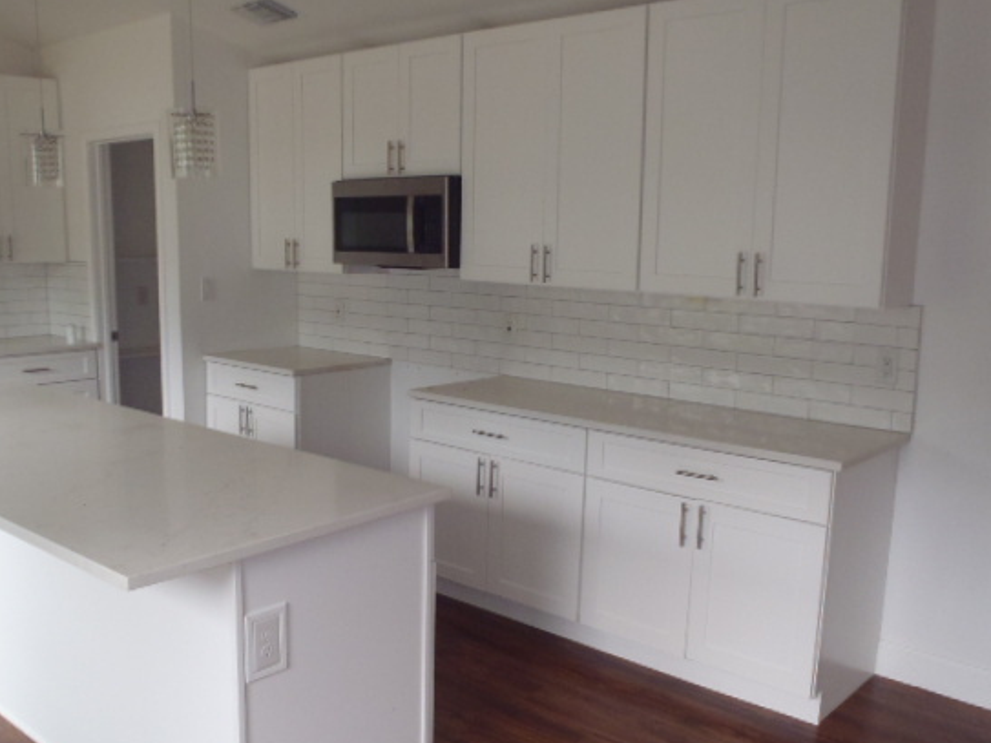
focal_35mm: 33
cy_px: 391
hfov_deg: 55.3
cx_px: 451
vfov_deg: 42.9
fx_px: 945
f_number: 3.9
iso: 250
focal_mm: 5
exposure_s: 1/60
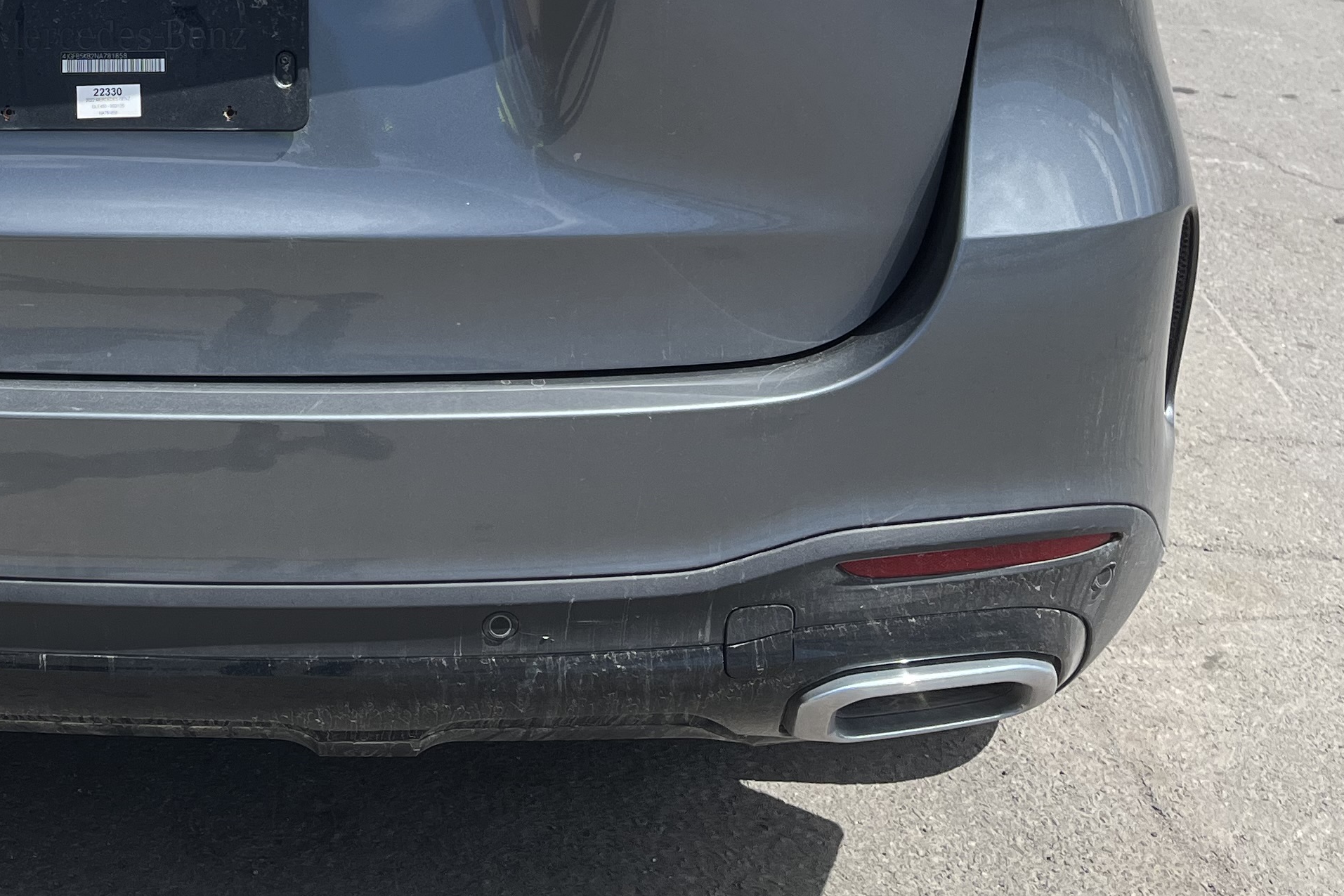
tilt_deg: -12.4
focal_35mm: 57
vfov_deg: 22.5
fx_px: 2128
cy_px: -86
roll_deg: +0.8
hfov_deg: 33.0
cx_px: 105
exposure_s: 1/3049
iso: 50
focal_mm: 5.1
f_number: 1.6
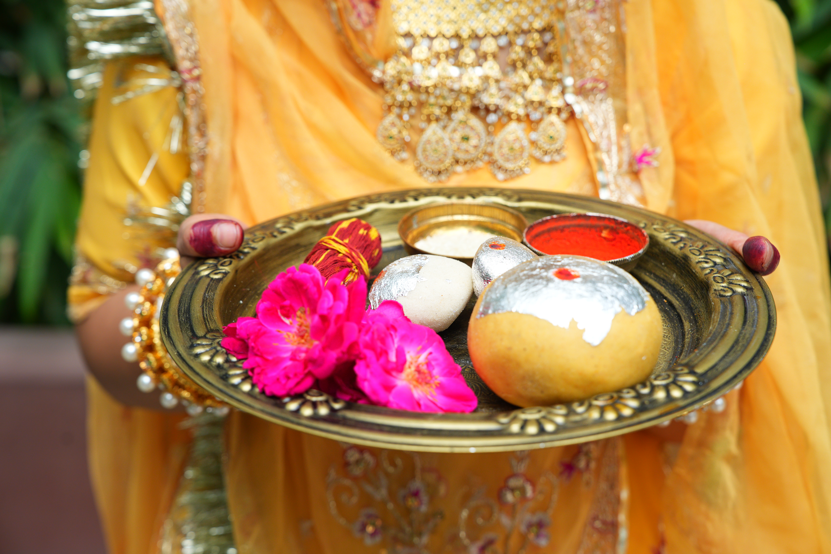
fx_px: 1616
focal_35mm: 70
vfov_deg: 19.5
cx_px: 416
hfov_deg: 28.8
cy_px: 277
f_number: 5
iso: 500
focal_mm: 70
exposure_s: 1/500
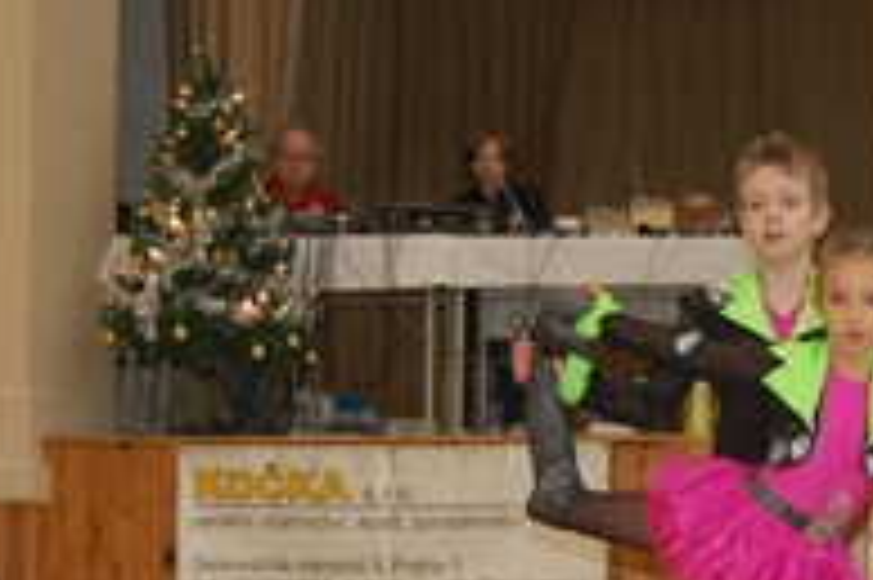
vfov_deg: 11.7
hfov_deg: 17.3
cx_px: 837
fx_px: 2811
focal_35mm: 116
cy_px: 517
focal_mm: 30
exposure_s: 1/60
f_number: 4.2
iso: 400
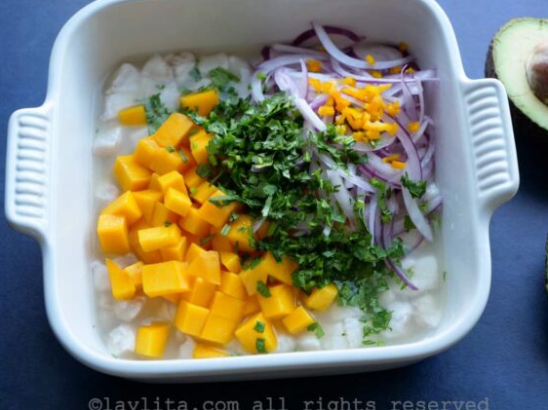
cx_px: 284
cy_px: 184
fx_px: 1298
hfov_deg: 23.8
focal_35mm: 82
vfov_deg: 18.0
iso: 400
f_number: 3.9
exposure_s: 1/80
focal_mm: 36
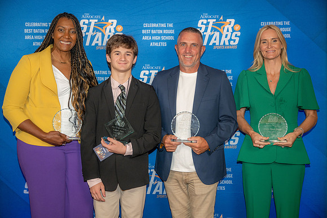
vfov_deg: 28.7
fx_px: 427
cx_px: 164
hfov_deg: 41.9
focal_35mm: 47
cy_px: 109
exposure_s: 1/160
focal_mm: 47
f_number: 3.2
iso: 320
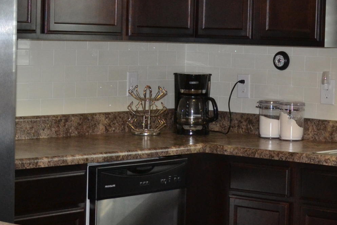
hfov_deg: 17.3
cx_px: 189
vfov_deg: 11.6
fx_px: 1104
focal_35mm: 118
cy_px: 99
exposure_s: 1/60
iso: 720
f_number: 4.2
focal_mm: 26
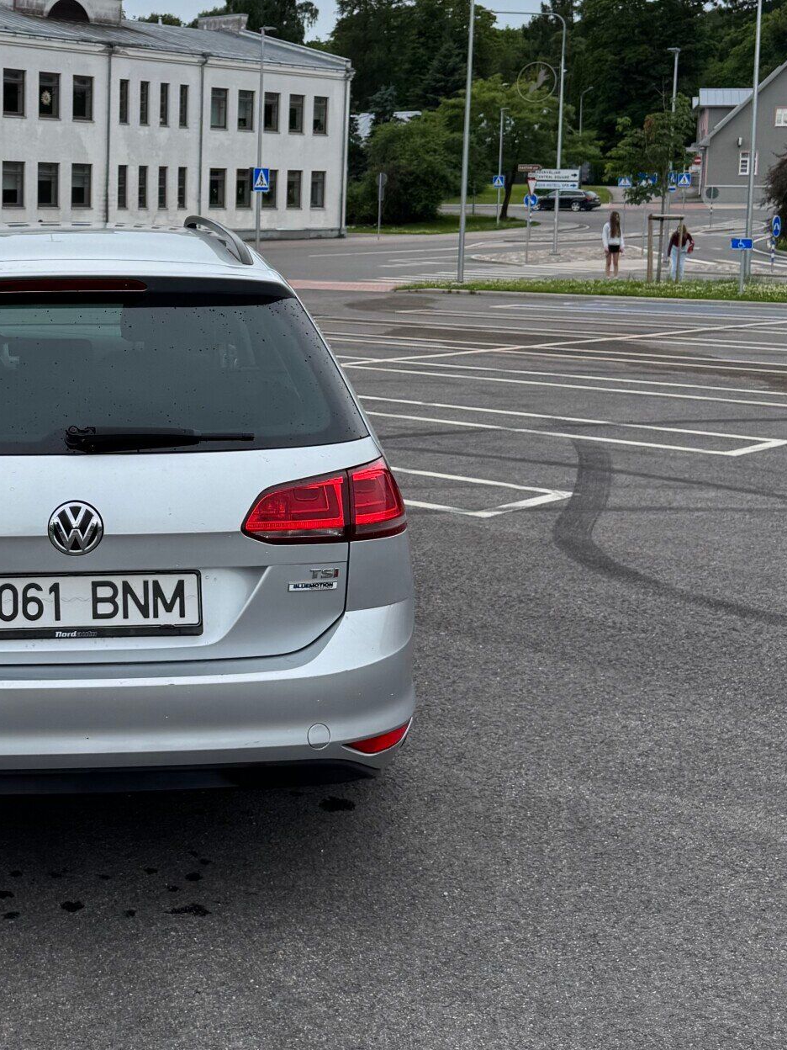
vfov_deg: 37.7
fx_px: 1516
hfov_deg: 28.0
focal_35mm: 50
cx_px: 75
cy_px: 340
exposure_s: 1/1172
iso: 80
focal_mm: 6.76
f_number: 1.78
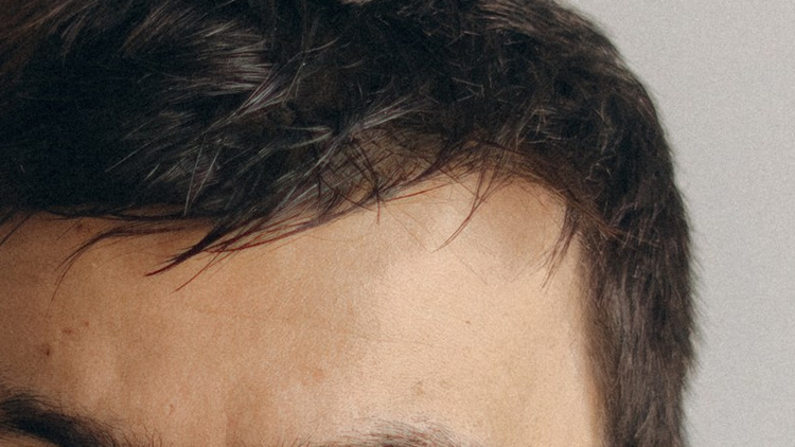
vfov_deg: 4.5
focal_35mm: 268
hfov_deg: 8.0
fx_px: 5650
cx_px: -32
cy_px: 552
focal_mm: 50
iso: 2000
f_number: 1.8
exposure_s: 1/800
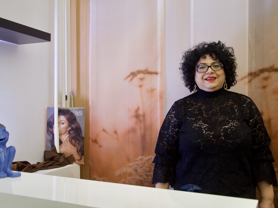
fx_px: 334
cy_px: 102
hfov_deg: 45.2
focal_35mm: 42
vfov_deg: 34.7
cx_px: 137
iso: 800
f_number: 4
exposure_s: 1/60
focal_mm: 25
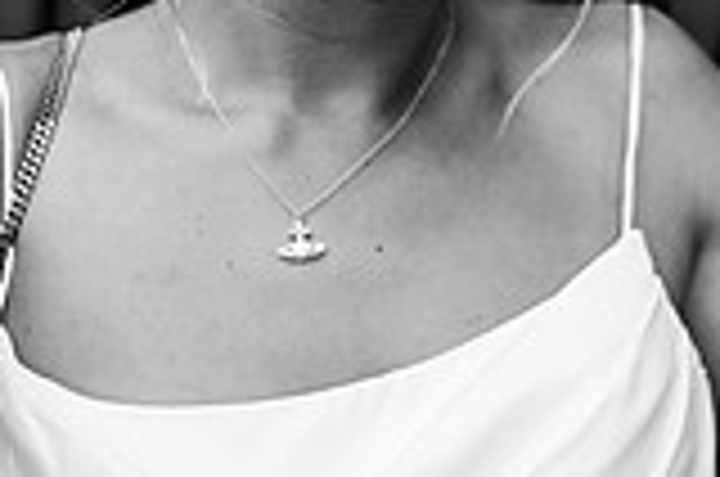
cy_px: 176
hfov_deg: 16.1
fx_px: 2535
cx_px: 544
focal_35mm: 127
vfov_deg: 10.7
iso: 280
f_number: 1.8
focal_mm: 35
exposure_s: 1/200
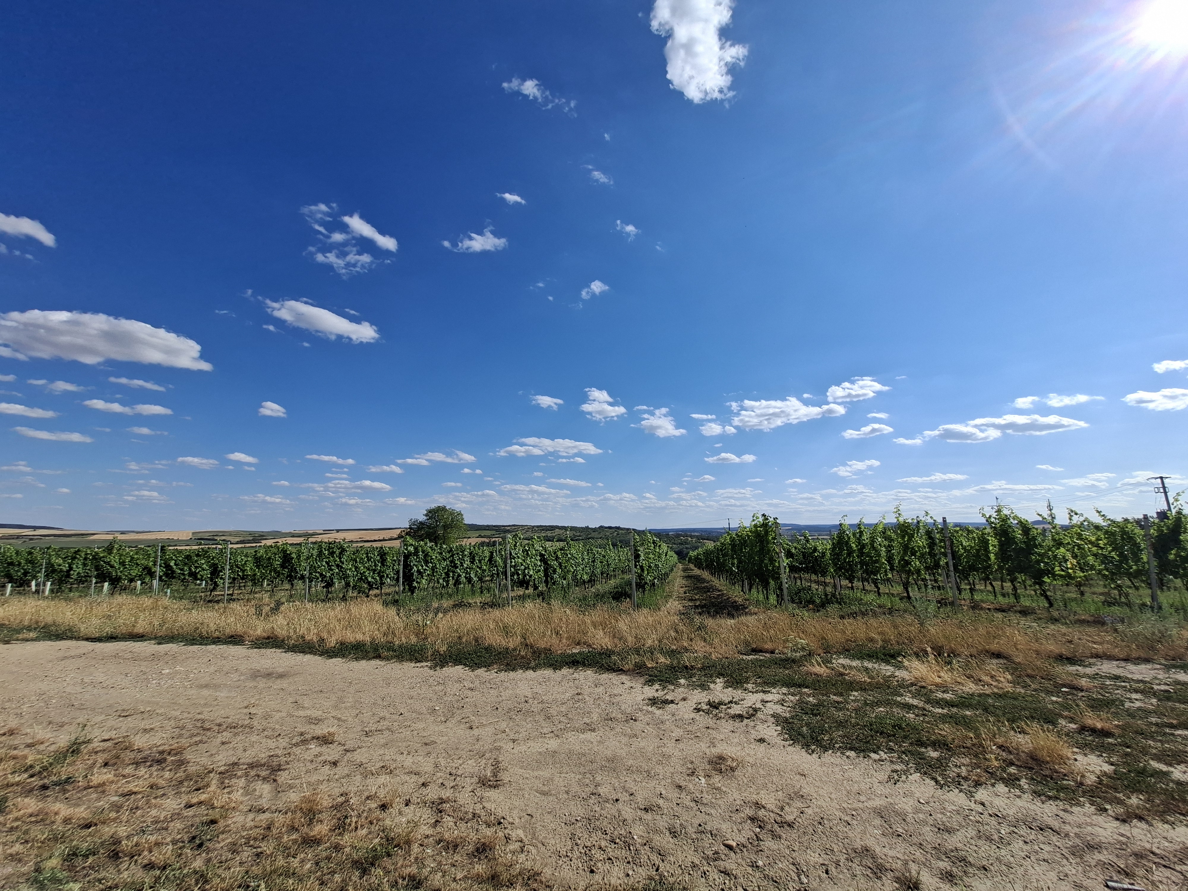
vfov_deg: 89.9
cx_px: 594
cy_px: 446
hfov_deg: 106.2
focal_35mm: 13
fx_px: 446
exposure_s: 1/2415
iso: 40
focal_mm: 1.74
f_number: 2.2
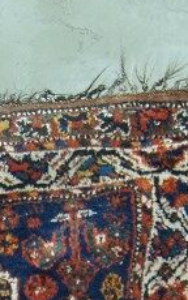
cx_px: -227
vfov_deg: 8.9
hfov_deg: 5.9
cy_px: 656
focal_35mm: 217
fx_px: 1777
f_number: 8
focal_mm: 26
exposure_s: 1/13
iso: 800
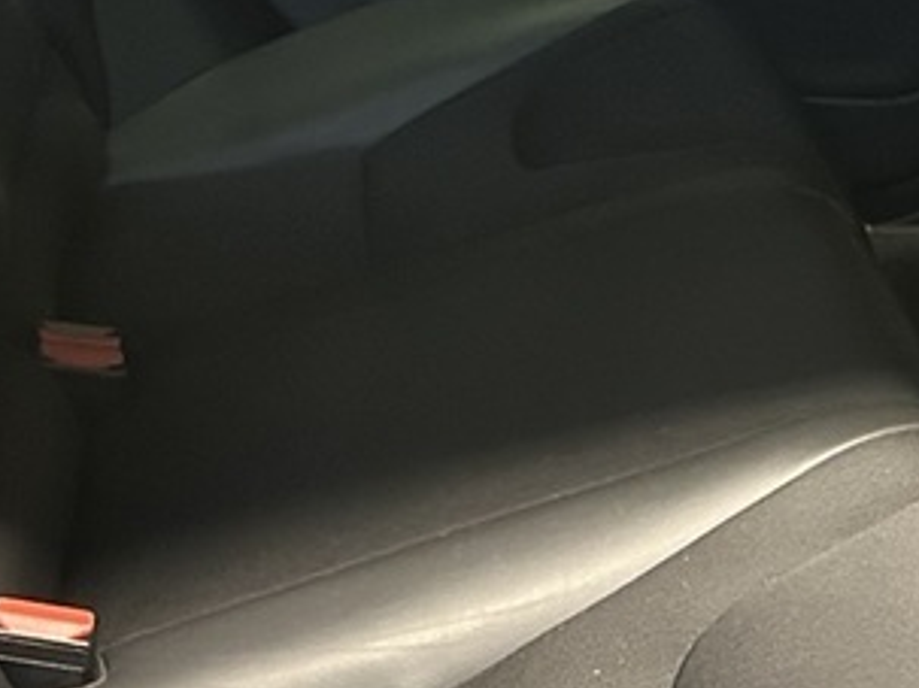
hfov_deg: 17.2
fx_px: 3025
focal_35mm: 114
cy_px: 27
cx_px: 679
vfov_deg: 12.8
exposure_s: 1/47
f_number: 1.78
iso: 1000
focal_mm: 6.86
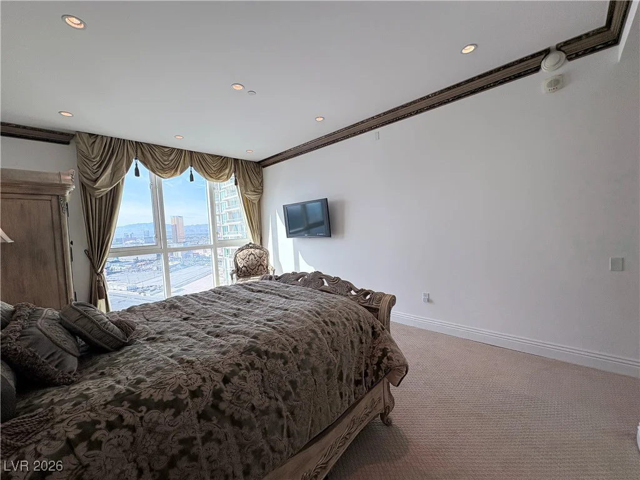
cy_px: 240
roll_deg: +3.2
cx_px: 320
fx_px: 259
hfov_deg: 102.1
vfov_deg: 85.7
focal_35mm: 14
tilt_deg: -2.3
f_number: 2.2
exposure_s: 1/561
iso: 64
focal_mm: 2.22
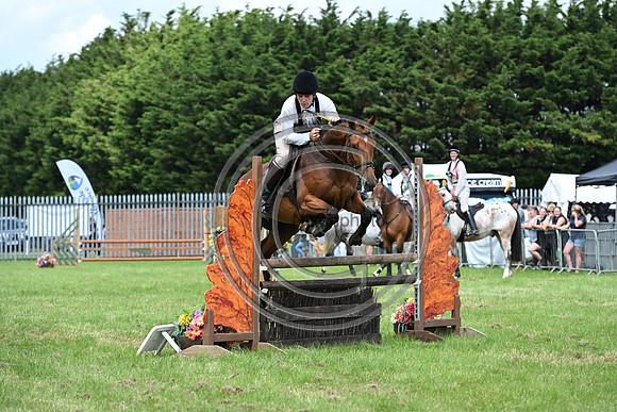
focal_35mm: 170
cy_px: 206
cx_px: 308
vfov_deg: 8.1
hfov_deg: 12.1
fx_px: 2914
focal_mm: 170
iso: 560
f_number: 5.6
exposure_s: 1/1000
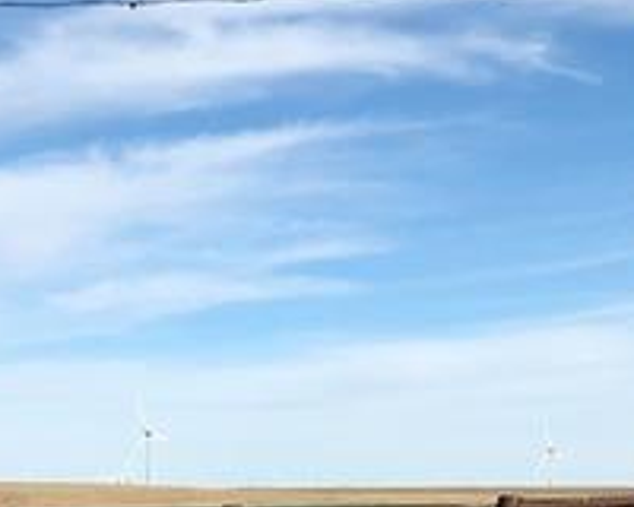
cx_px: 171
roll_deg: +0.9
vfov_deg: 10.9
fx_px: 2627
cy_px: 591
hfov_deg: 13.7
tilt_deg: -3.4
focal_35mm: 140
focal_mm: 3.99
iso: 20
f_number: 1.8
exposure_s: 1/2857
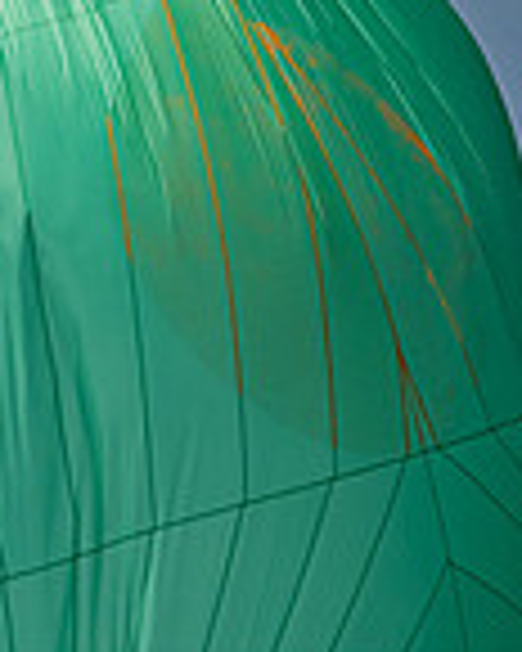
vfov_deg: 2.0
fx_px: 18365
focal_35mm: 951
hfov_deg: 1.6
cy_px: 807
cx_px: -688
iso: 400
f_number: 6.3
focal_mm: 240
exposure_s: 1/3200
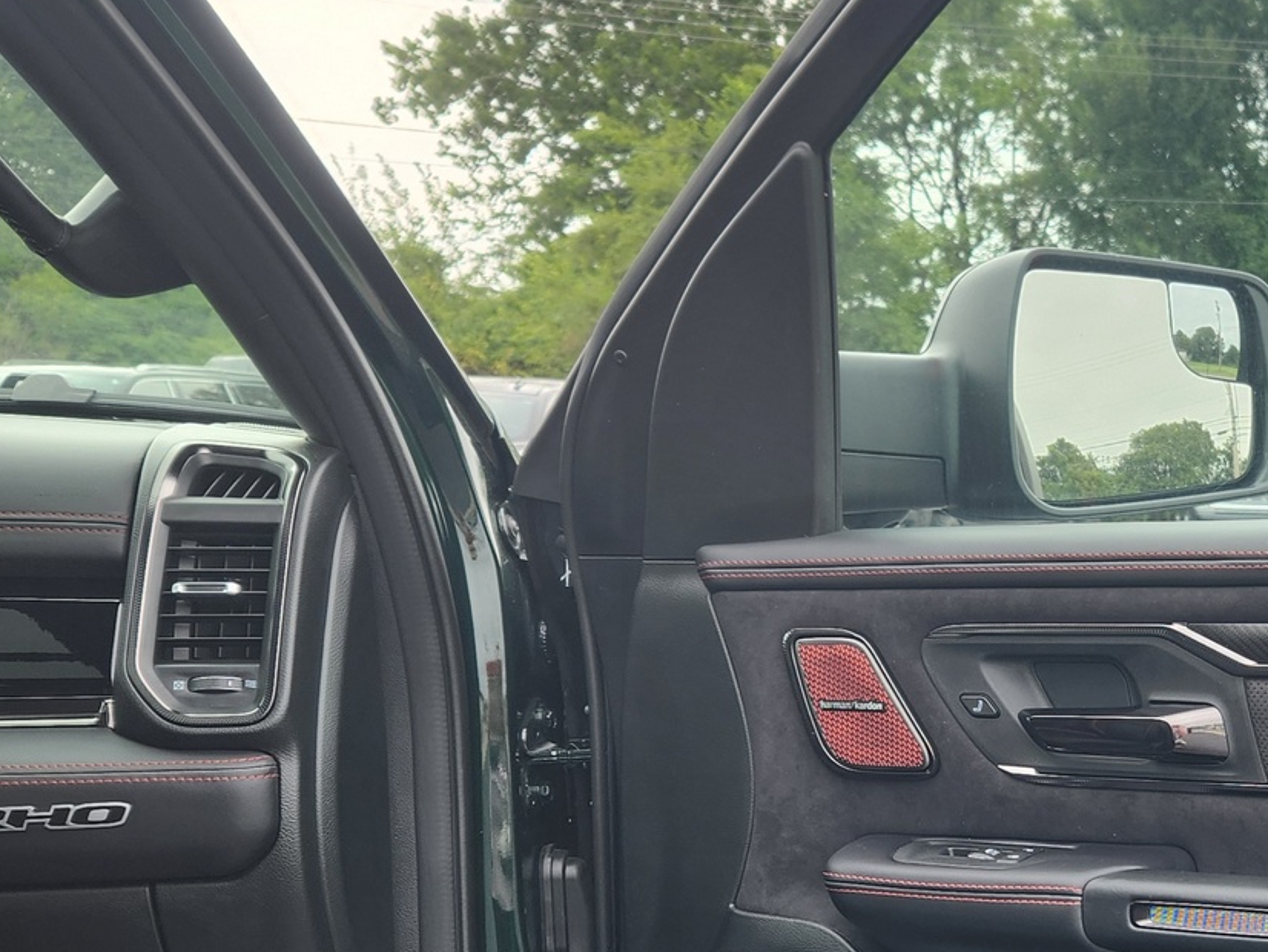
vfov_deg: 25.4
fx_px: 2089
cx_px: 1234
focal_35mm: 57
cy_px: 717
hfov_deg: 31.5
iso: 25
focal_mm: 5.4
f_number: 1.8
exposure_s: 1/180
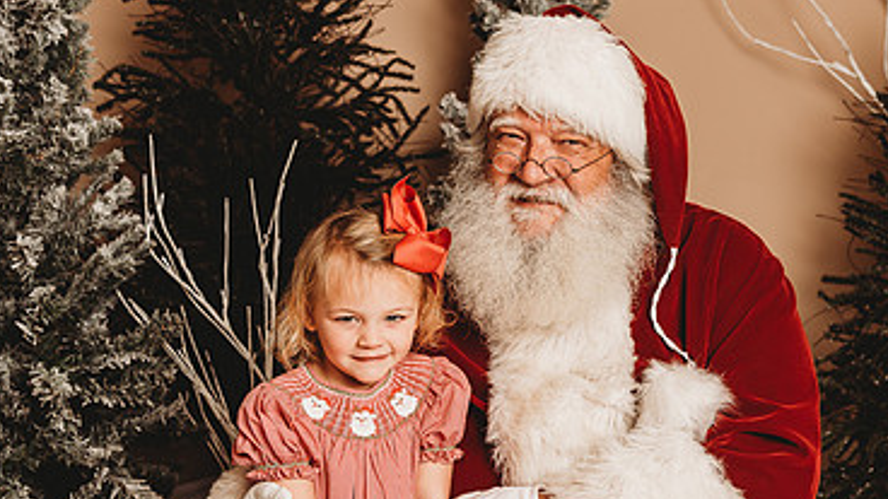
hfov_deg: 31.8
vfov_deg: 18.3
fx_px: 1554
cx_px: 550
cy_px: 286
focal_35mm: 66
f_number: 4
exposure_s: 1/160
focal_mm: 40
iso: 100
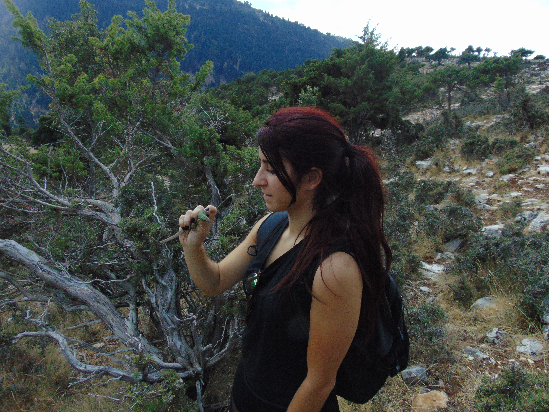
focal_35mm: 25
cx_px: 274
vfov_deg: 54.9
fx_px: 396
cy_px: 206
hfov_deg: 69.4
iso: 200
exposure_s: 1/320
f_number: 7.7
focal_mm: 4.5
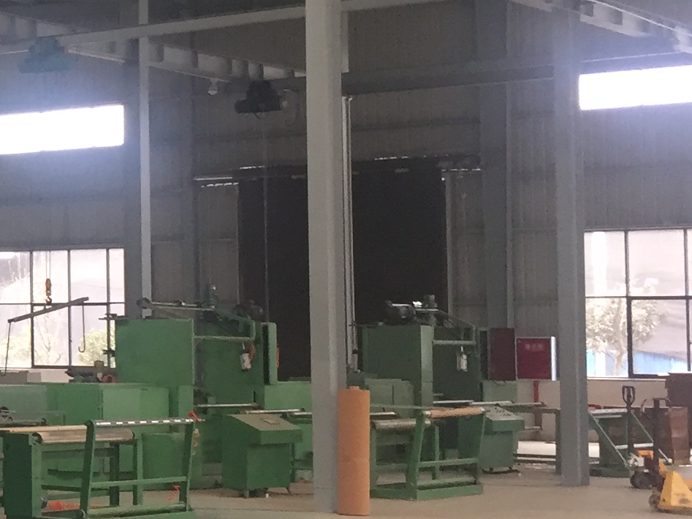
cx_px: -380
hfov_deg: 17.4
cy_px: 254
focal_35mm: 100
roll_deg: -0.5
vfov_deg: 14.8
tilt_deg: +2.3
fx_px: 1999
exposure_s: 1/33
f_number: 2.2
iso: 100
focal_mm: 4.15
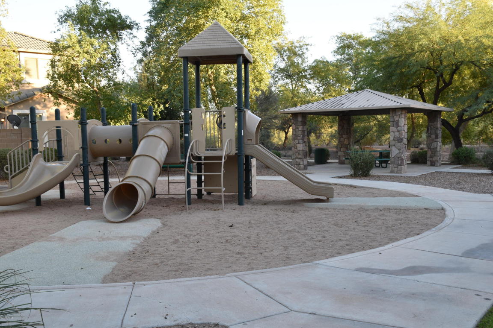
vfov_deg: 36.9
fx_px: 493
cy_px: 164
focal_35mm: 36
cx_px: 246
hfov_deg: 53.1
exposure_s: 1/160
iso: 400
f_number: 6.3
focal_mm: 24
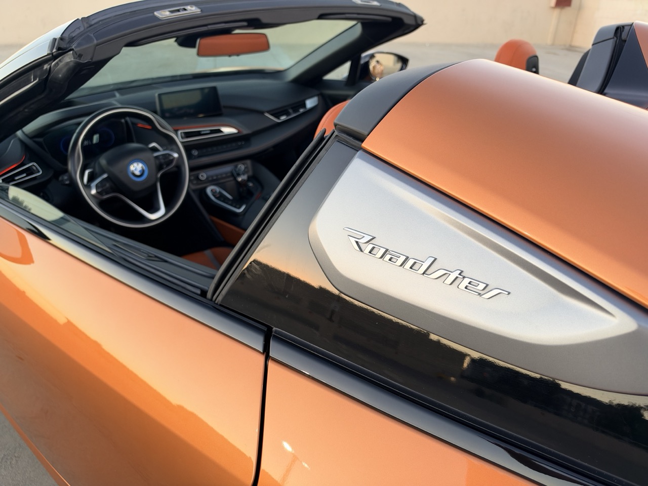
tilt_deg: -27.4
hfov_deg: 71.6
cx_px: 324
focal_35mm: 24
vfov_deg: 56.8
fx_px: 449
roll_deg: -0.1
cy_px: 243
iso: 100
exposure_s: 1/121
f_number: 1.8
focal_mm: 6.93
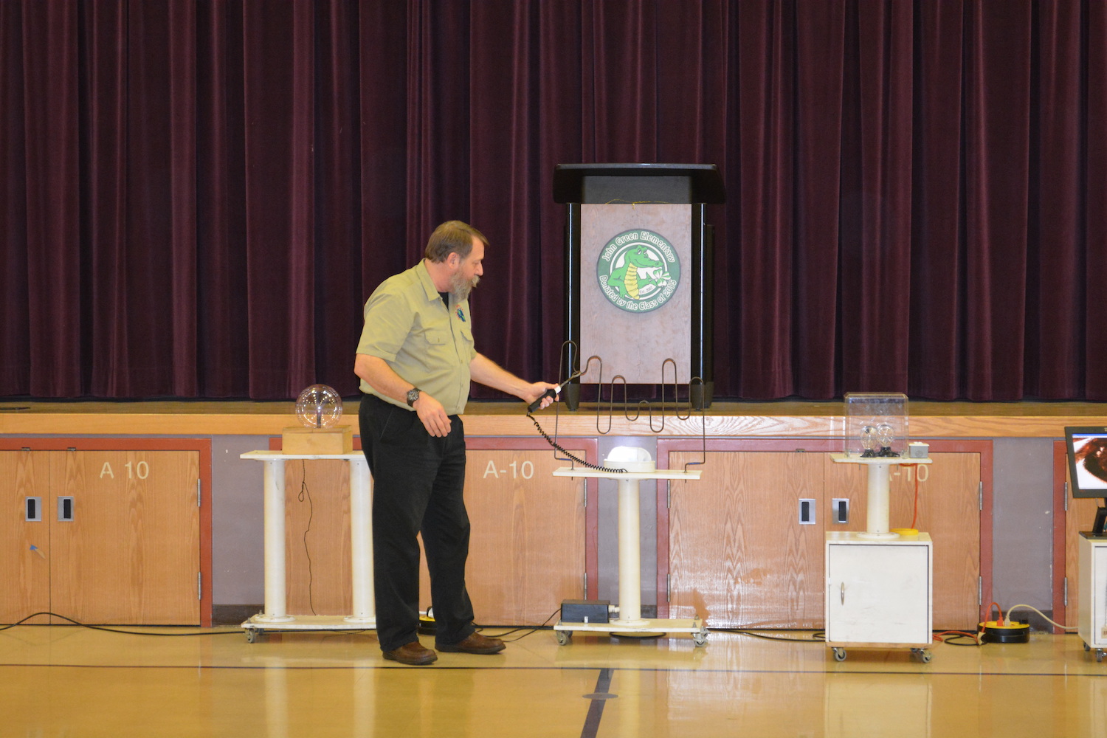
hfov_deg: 24.6
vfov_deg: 16.6
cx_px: 554
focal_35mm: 82
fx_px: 2537
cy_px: 369
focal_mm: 55
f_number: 5.6
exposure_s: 1/60
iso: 3200
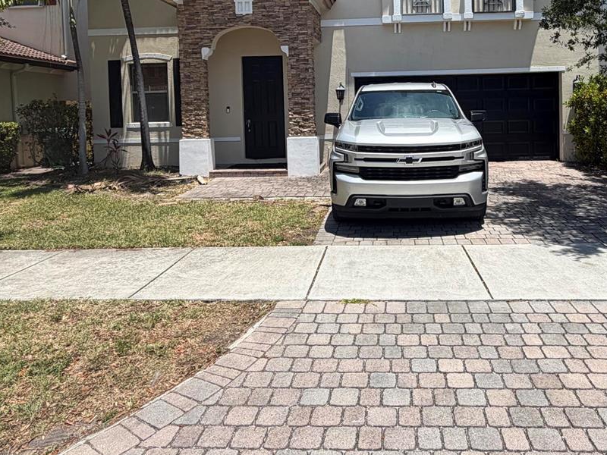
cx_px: 373
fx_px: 491
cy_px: 127
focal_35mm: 28
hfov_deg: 62.7
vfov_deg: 48.3
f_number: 2.2
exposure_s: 1/830
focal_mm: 2.22
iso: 20
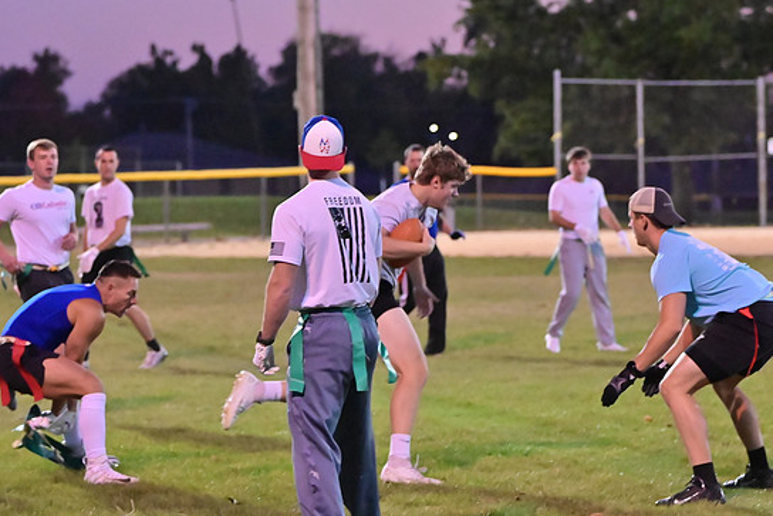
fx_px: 3780
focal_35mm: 176
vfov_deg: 7.8
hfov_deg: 11.7
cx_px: 389
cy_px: 269
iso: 6400
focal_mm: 110
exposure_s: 1/400
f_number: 4
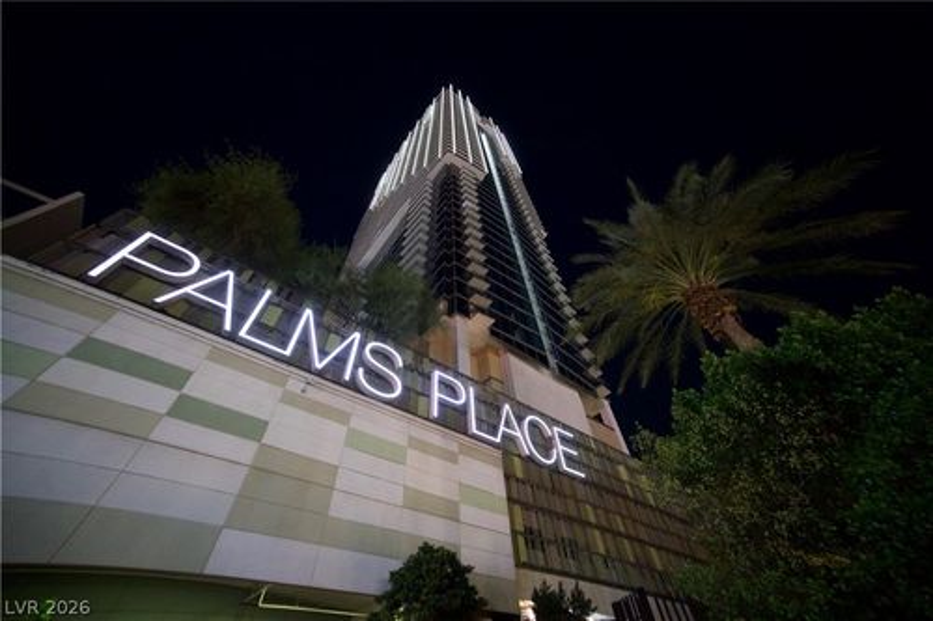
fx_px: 337
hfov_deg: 108.3
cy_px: 310
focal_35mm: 13
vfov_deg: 85.4
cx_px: 466
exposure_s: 1/20
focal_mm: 13
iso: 6400
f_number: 4
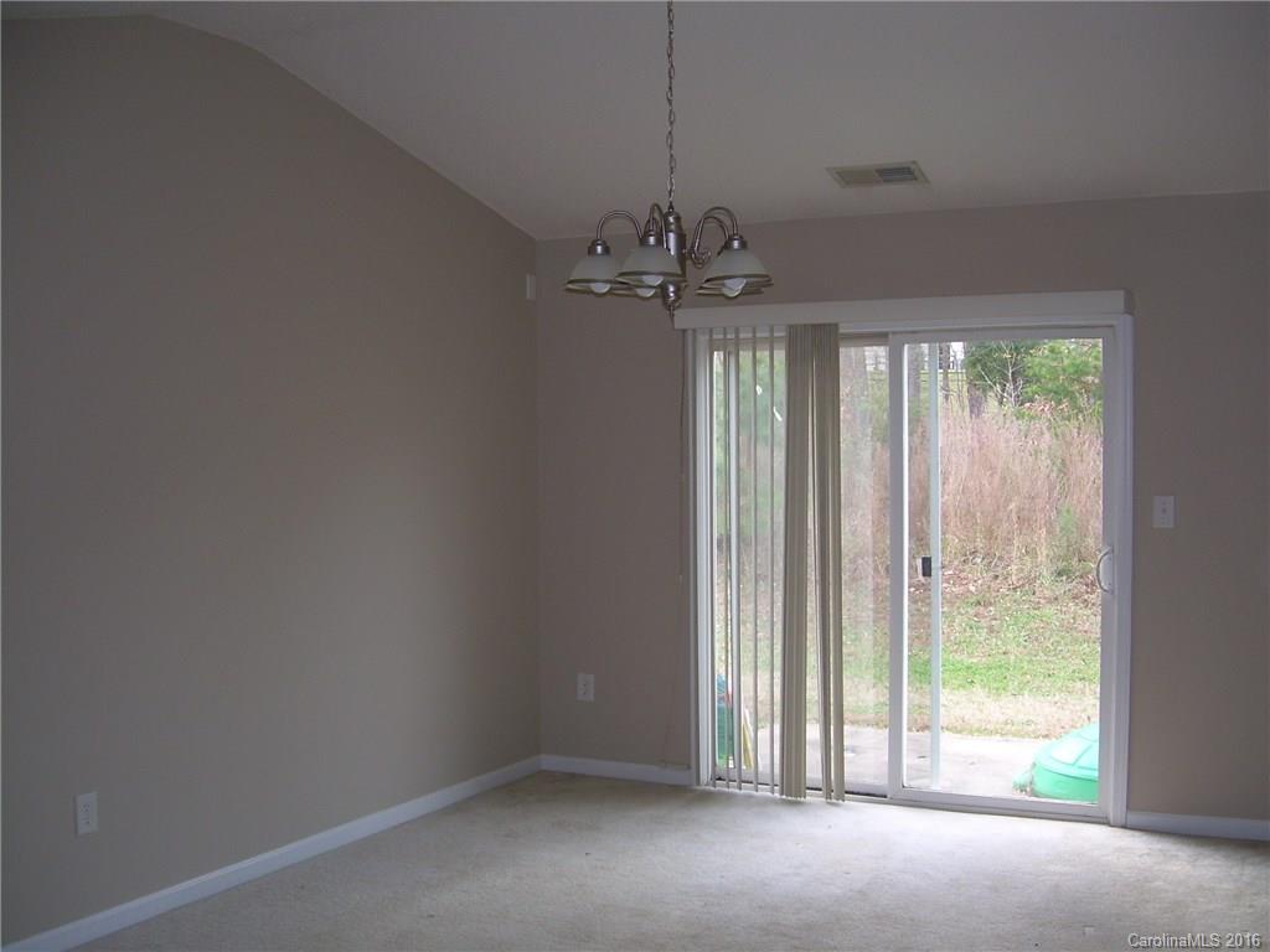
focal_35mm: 38
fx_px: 1394
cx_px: 635
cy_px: 476
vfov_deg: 37.7
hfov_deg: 49.0
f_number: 2.8
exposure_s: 1/30
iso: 50
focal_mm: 6.3
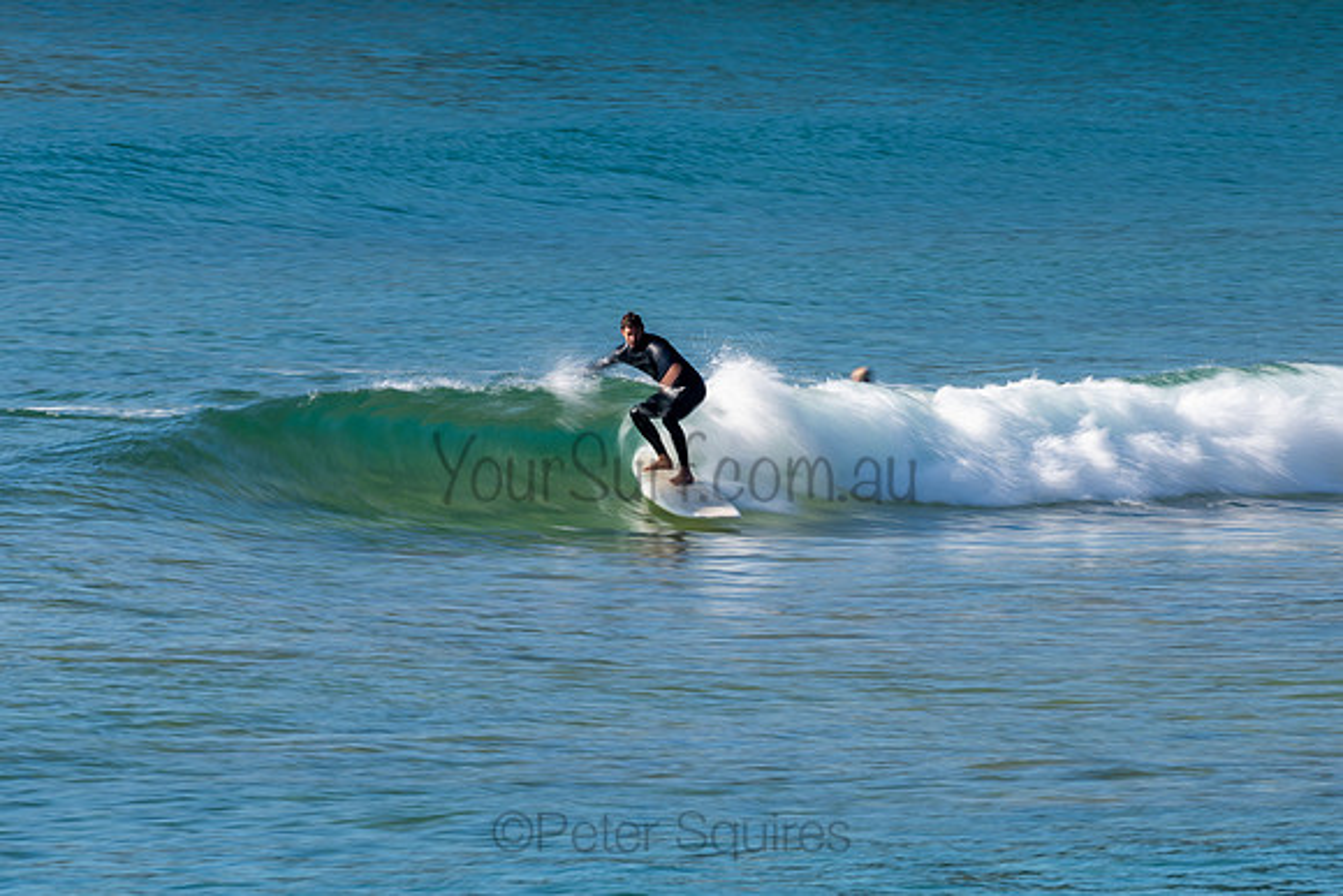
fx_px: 22334
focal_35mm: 599
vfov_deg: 2.3
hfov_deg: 3.4
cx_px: 687
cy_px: 438
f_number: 14
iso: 31
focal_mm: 500
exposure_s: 1/20
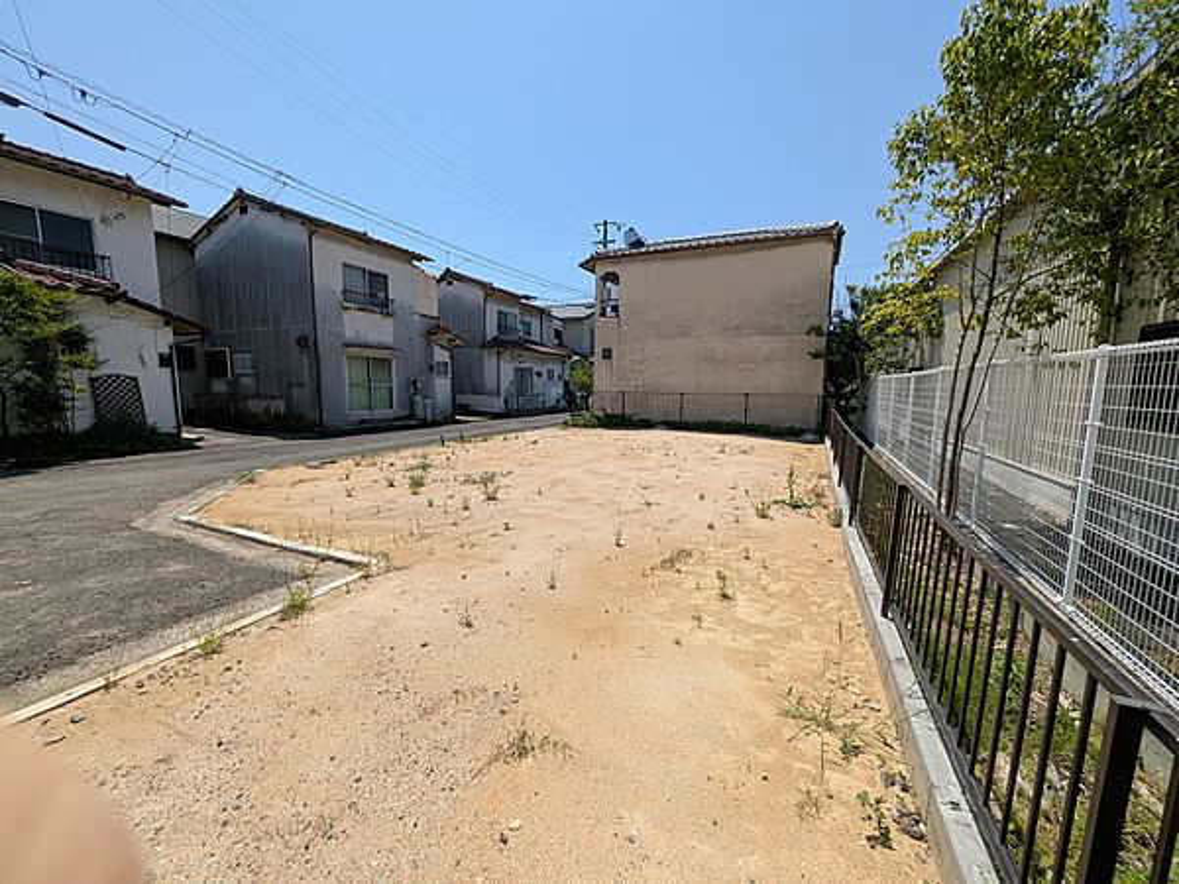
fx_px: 477
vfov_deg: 85.7
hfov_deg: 102.1
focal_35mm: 14
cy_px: 442
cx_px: 590
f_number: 2.2
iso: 55
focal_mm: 1.83
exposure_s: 1/1887
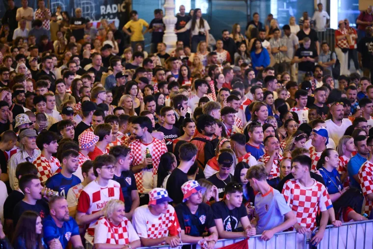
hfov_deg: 16.4
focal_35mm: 125
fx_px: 1295
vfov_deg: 11.0
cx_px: 186
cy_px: 124
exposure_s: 1/125
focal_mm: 125
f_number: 2.8
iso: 4000
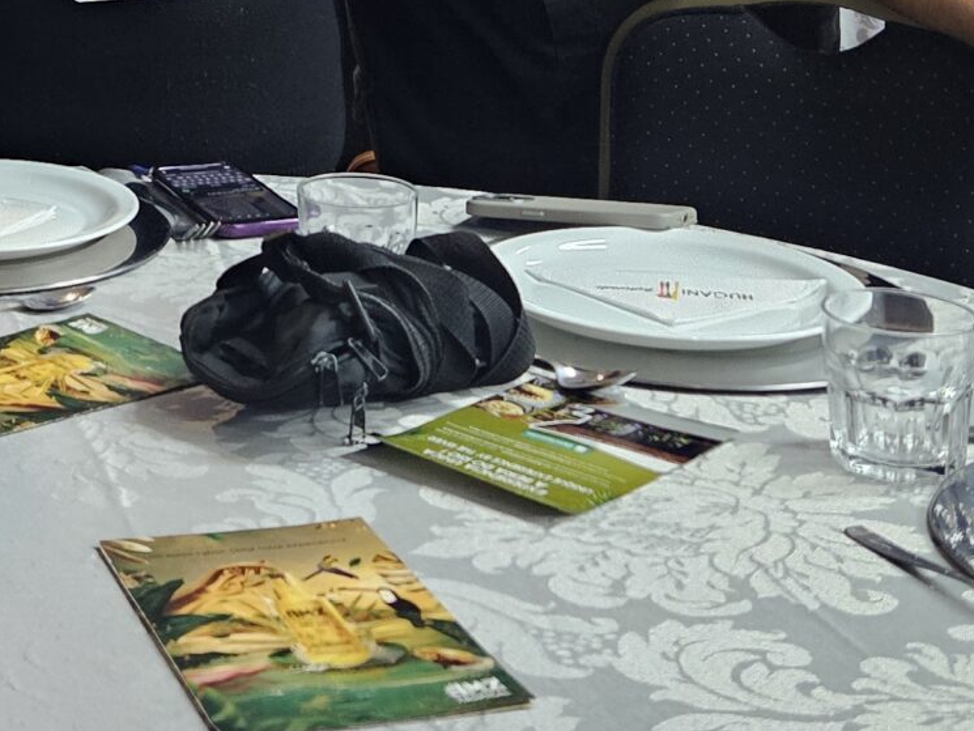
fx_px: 2223
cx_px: -1
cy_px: -205
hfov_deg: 23.7
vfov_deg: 17.6
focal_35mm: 79
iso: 500
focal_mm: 5.4
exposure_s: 1/40
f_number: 1.8
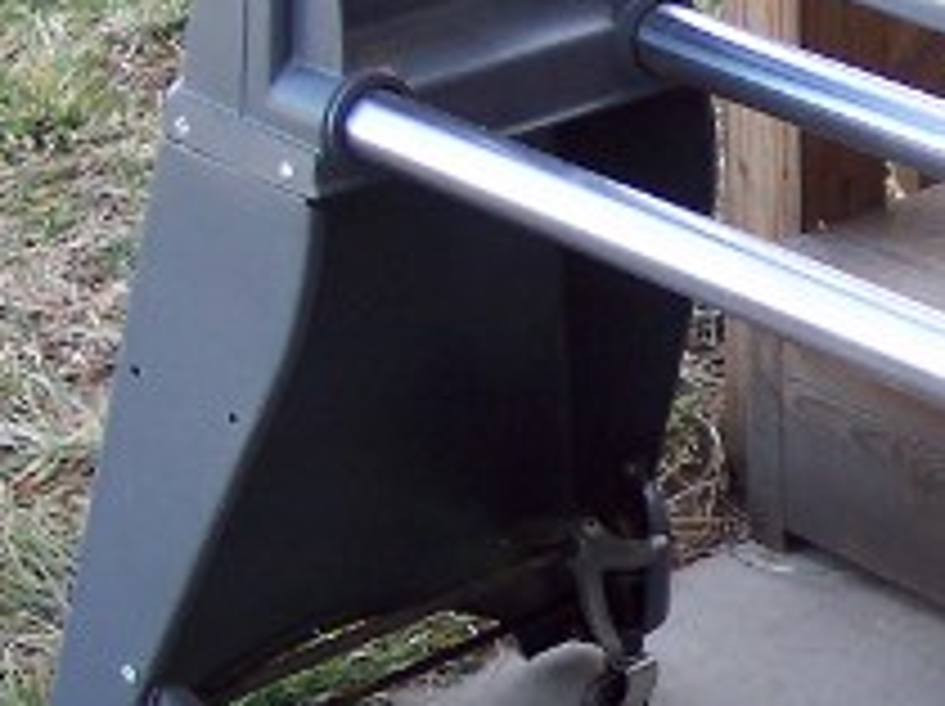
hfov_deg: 12.7
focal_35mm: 145
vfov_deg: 10.2
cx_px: 1566
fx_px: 3954
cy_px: 375
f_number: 2.8
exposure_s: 1/180
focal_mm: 8
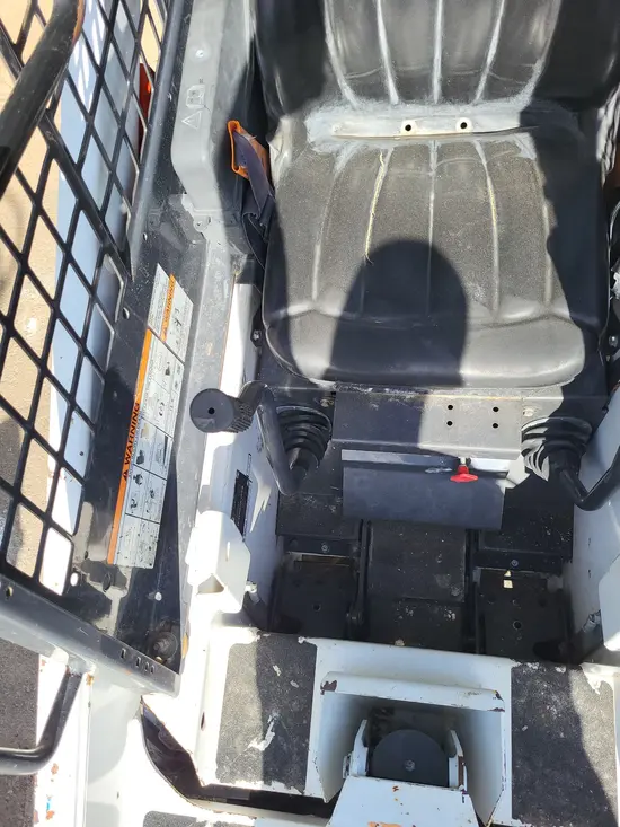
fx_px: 621
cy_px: 414
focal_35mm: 26
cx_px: 310
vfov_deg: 67.3
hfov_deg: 53.1
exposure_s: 1/864
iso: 40
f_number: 1.8
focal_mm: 5.4
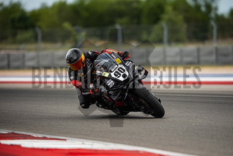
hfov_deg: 6.9
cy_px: 78
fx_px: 1942
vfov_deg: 4.6
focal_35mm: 300
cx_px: 116
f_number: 2
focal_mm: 200
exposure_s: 1/4000
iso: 400
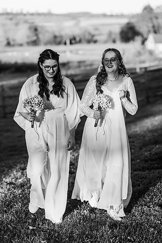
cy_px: 122
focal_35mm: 85
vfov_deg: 23.9
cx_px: 81
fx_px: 575
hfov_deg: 16.0
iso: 100
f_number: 2.5
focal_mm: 85
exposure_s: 1/2000
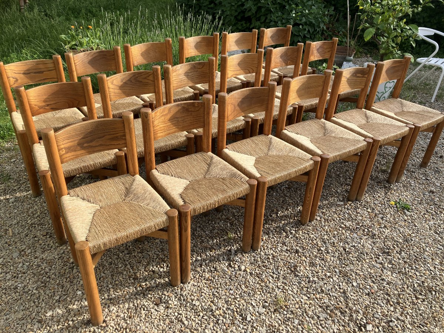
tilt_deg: -30.7
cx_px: 222
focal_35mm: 28
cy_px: 166
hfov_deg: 63.4
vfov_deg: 49.7
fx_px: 359
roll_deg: -3.6
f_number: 1.8
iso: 32
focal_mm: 3.99
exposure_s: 1/545
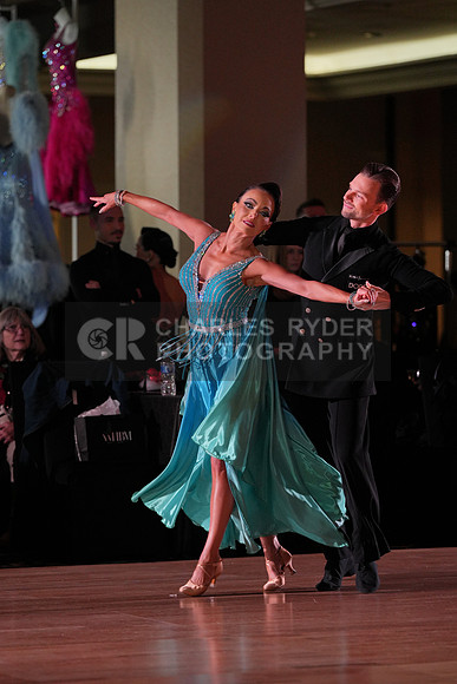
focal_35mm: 171
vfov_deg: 12.0
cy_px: 342
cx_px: 228
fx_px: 3254
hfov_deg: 8.0
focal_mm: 171
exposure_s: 1/500
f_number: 4
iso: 1600
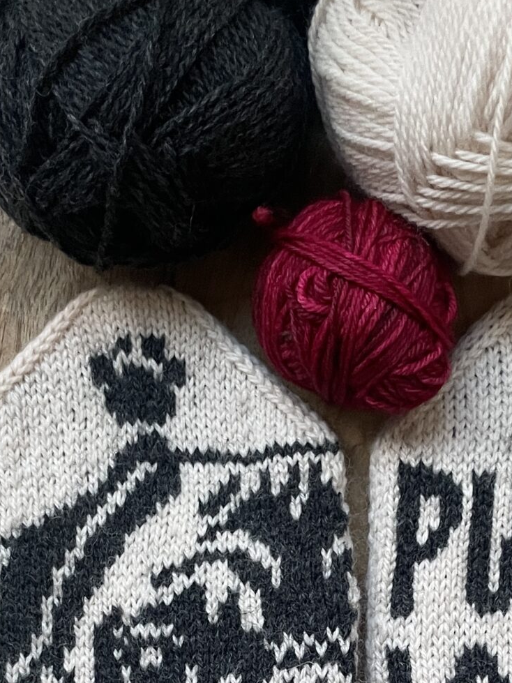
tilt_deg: -84.5
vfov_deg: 26.7
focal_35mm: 68
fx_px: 1341
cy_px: 717
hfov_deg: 21.4
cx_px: 382
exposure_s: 1/60
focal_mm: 4.2
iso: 320
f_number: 1.6
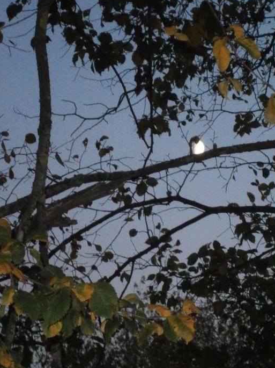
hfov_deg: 9.6
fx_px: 1633
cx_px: 172
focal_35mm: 154
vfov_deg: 12.8
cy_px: 188
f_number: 5.8
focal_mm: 19.6
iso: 800
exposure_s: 1/100
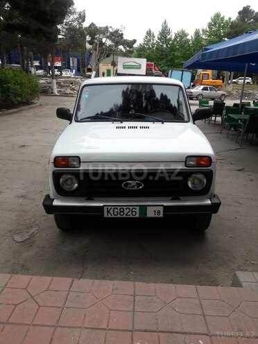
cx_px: 129
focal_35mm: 28
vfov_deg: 63.4
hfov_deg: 49.7
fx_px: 278
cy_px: 172
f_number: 1.9
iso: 40
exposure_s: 1/310
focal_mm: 3.7
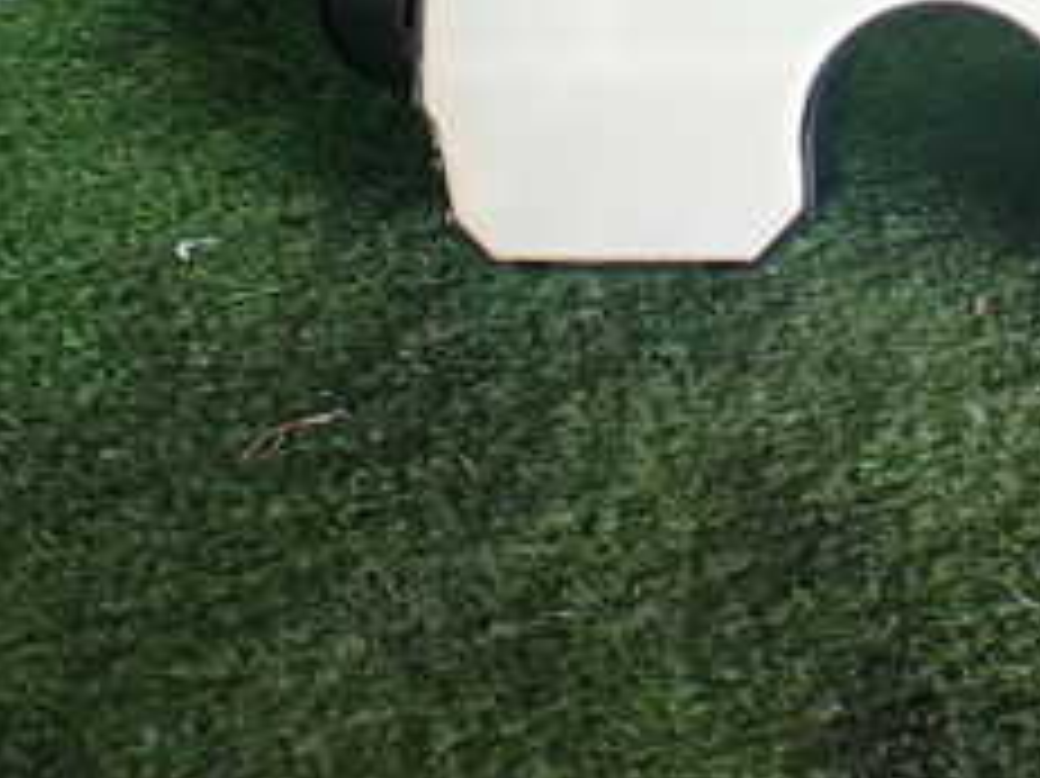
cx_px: 981
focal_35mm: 78
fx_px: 2342
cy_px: -76
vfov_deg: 18.2
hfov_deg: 24.2
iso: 250
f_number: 2.3
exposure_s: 1/125
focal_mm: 5.4
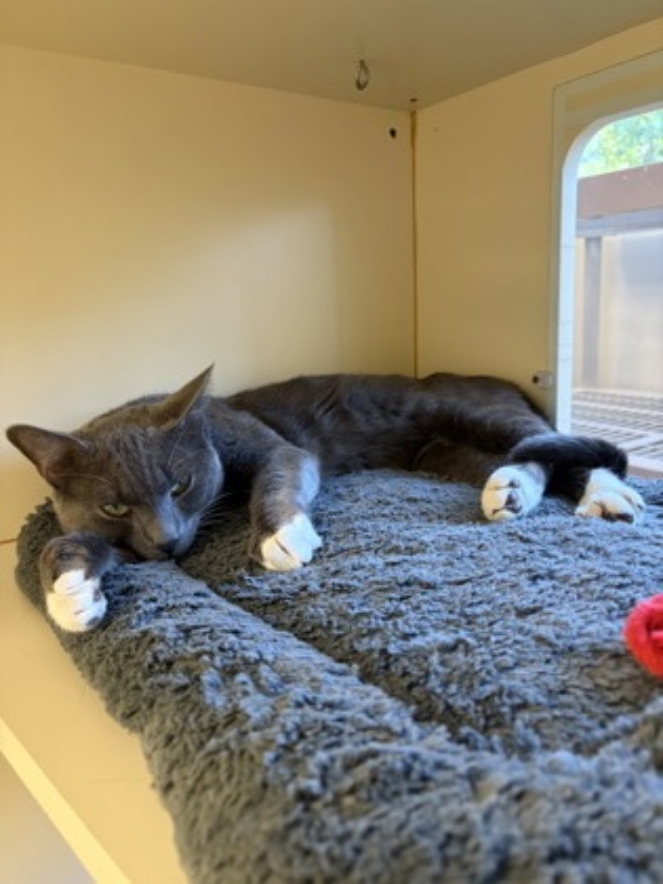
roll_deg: +2.4
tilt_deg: -9.4
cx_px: 332
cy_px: 442
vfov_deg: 67.3
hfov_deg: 53.1
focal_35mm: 26
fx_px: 664
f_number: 1.6
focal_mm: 5.96
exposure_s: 1/60
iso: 320
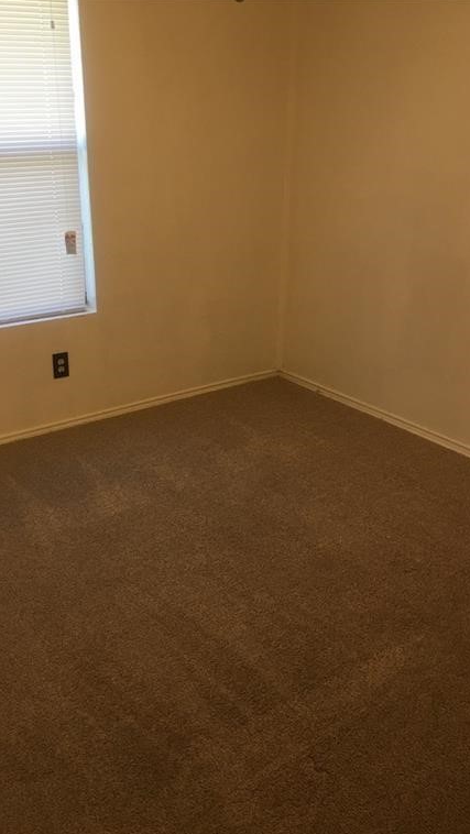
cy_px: 419
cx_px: 175
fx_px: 708
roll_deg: +0.8
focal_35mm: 32
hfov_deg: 36.5
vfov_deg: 61.0
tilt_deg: -23.1
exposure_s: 1/15
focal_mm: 4.15
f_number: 2.2
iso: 25
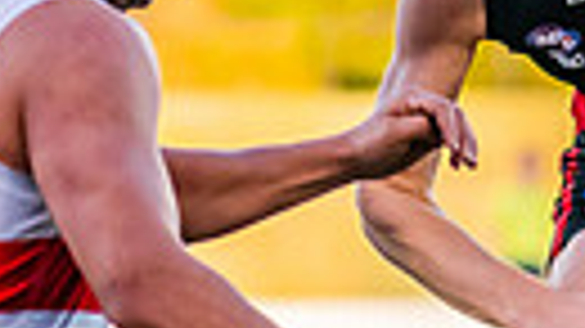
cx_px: 1124
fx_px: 15257
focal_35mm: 984
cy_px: 162
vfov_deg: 1.2
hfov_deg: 2.2
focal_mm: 170
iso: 1600
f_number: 4
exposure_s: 1/1600
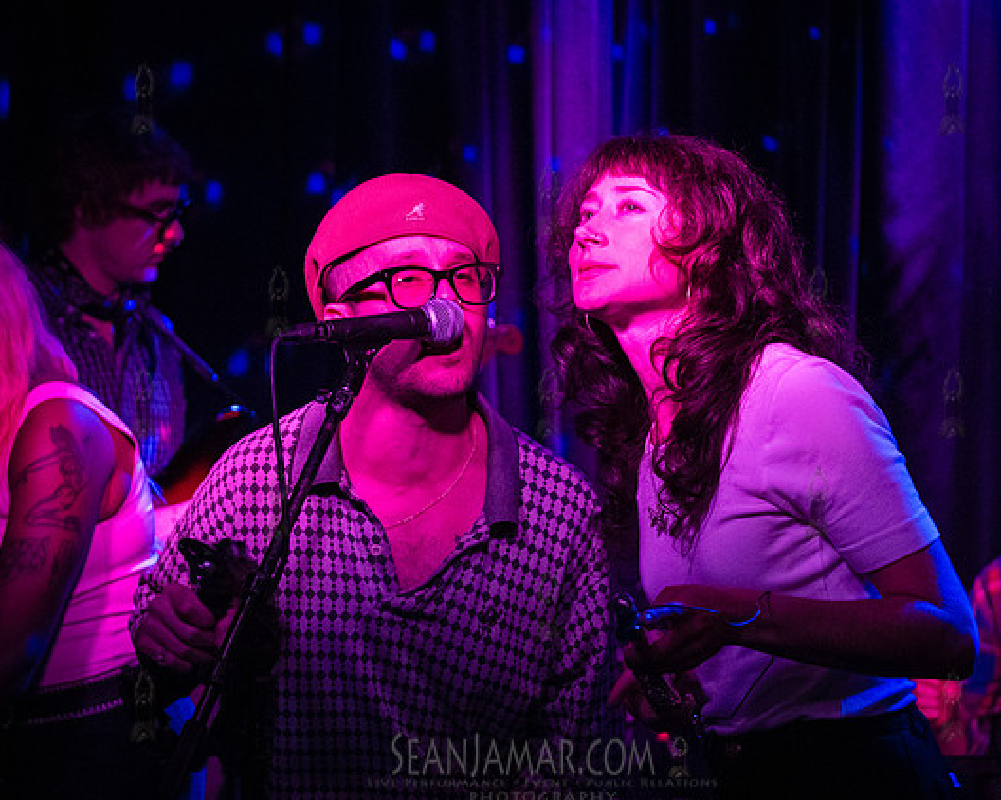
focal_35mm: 89
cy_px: 415
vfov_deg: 17.3
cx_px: 628
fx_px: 2636
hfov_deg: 21.5
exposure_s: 1/320
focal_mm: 60
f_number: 3.5
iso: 12800
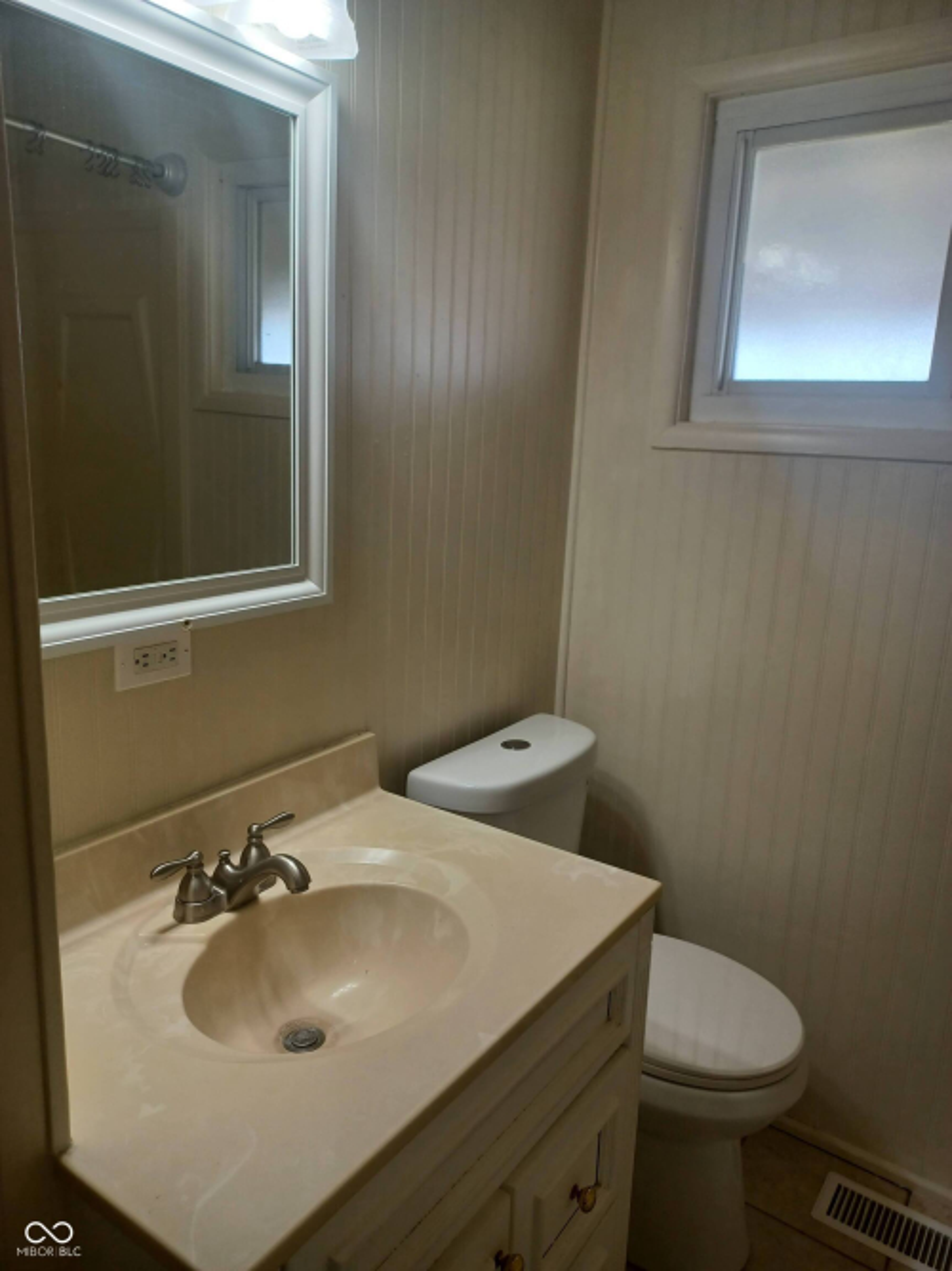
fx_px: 917
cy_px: 636
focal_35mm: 25
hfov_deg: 54.9
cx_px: 476
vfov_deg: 69.4
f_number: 1.8
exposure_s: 1/50
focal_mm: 4.6
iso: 64
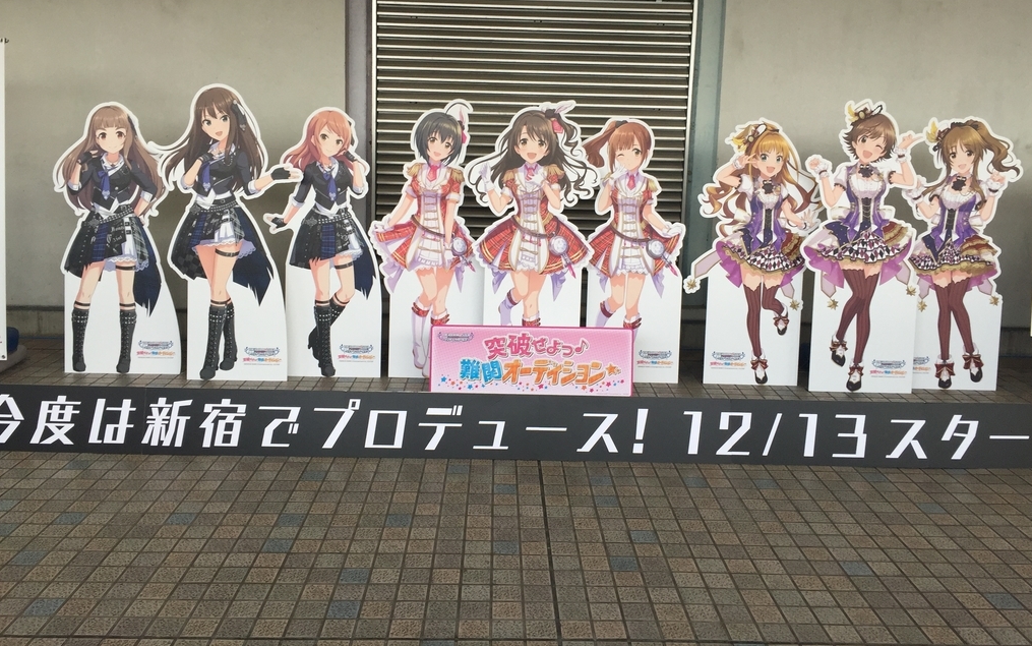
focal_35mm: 31
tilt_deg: -8.9
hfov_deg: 61.2
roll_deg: -2.2
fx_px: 872
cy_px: 261
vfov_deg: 40.5
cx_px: 519
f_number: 2.2
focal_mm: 4.15
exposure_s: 1/120
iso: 50
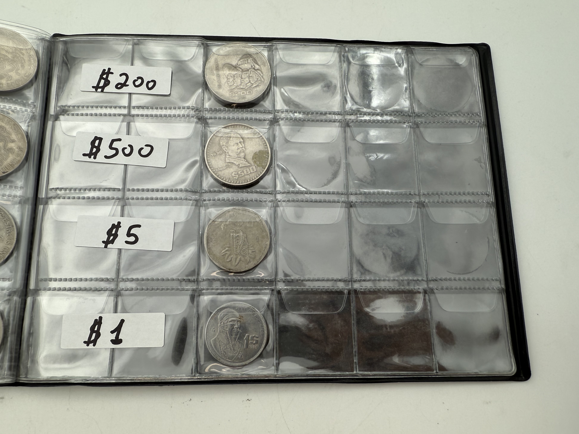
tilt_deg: -76.4
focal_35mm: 25
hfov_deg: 69.4
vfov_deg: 54.9
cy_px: 215
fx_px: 418
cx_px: 296
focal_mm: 2.22
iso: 40
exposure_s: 1/237
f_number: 2.2
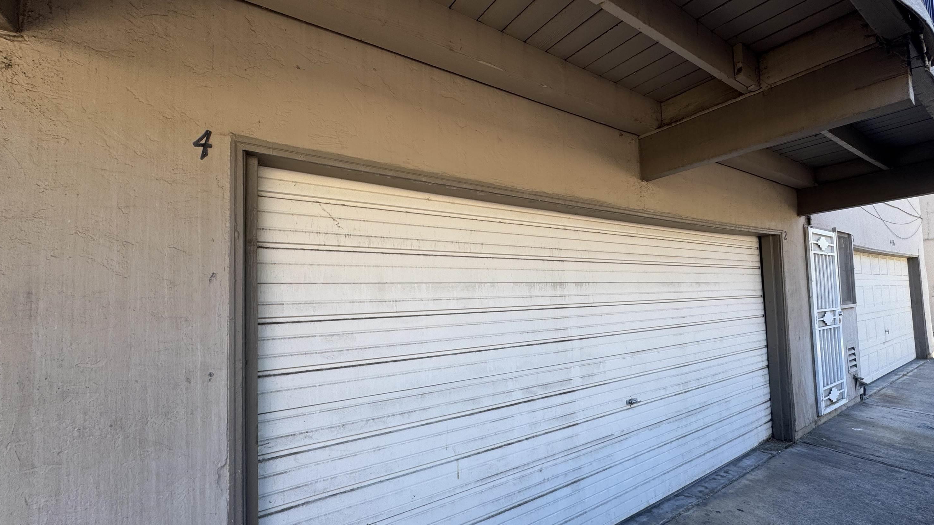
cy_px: 281
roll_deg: +2.0
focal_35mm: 16
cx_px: 487
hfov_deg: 99.3
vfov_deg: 67.0
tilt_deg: +2.5
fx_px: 396
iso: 40
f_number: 2.2
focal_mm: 2.22
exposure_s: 1/218
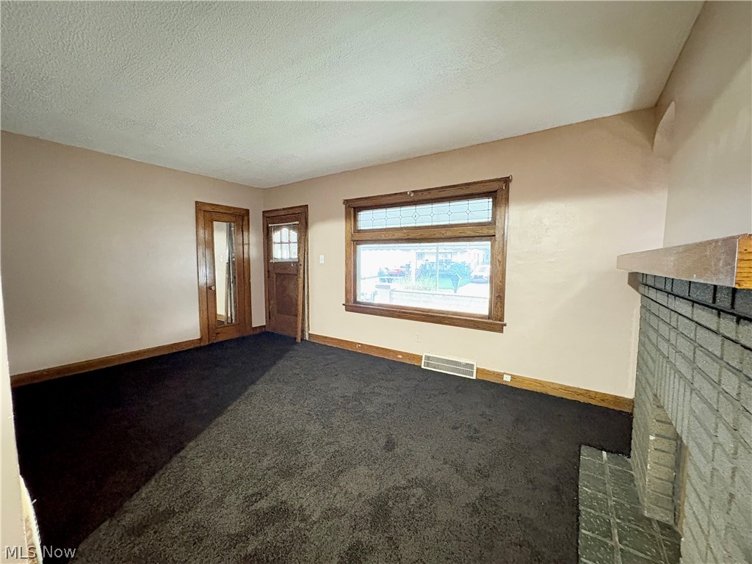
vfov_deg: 85.7
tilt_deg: -4.0
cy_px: 282
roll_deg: -0.4
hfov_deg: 102.1
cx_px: 376
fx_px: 304
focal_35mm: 14
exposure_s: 1/30
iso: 1600
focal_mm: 2.22
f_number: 2.2
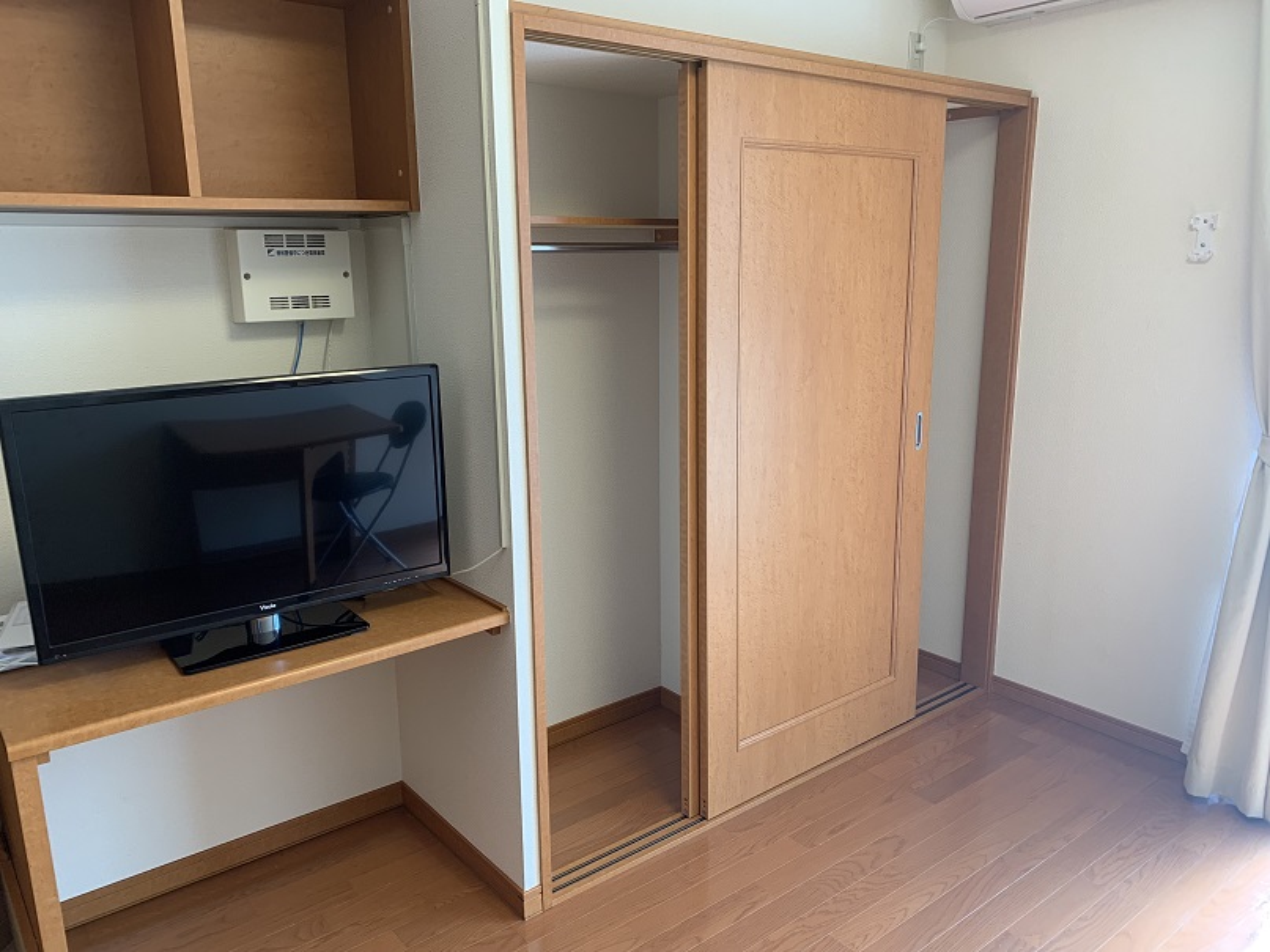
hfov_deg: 67.3
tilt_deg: -15.4
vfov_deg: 53.1
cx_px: 635
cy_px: 476
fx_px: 954
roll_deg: +0.4
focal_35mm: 26
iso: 80
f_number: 1.8
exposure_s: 1/121
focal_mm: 4.25
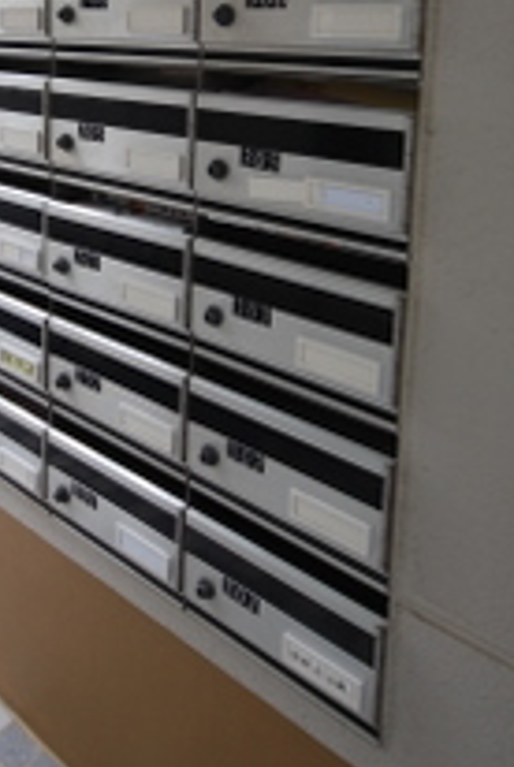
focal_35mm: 35
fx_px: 747
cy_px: 115
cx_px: 104
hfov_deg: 36.7
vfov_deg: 49.9
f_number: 4
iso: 200
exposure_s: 1/50
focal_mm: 10
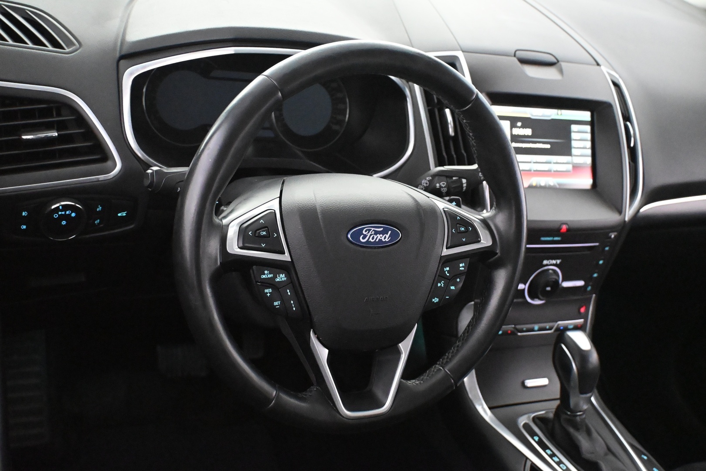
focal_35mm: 44
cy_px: 236
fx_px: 853
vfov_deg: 30.8
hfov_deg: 45.0
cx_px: 353
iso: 11400
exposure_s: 1/60
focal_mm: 29
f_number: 4.8
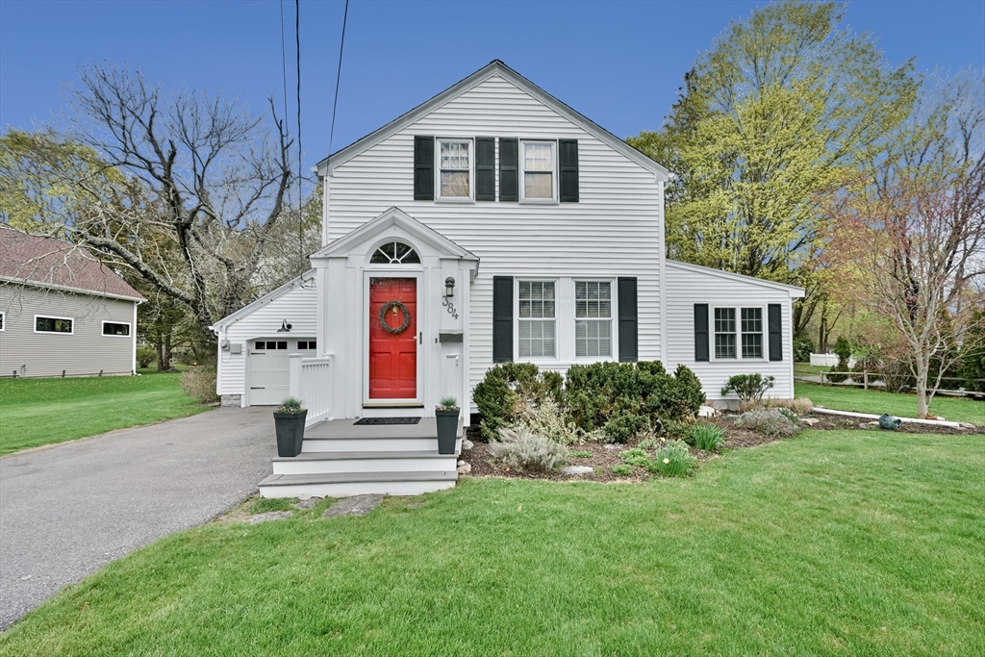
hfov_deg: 98.5
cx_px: 492
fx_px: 424
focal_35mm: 16
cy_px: 328
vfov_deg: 75.5
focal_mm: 15.5
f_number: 9
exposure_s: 1/320
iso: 200
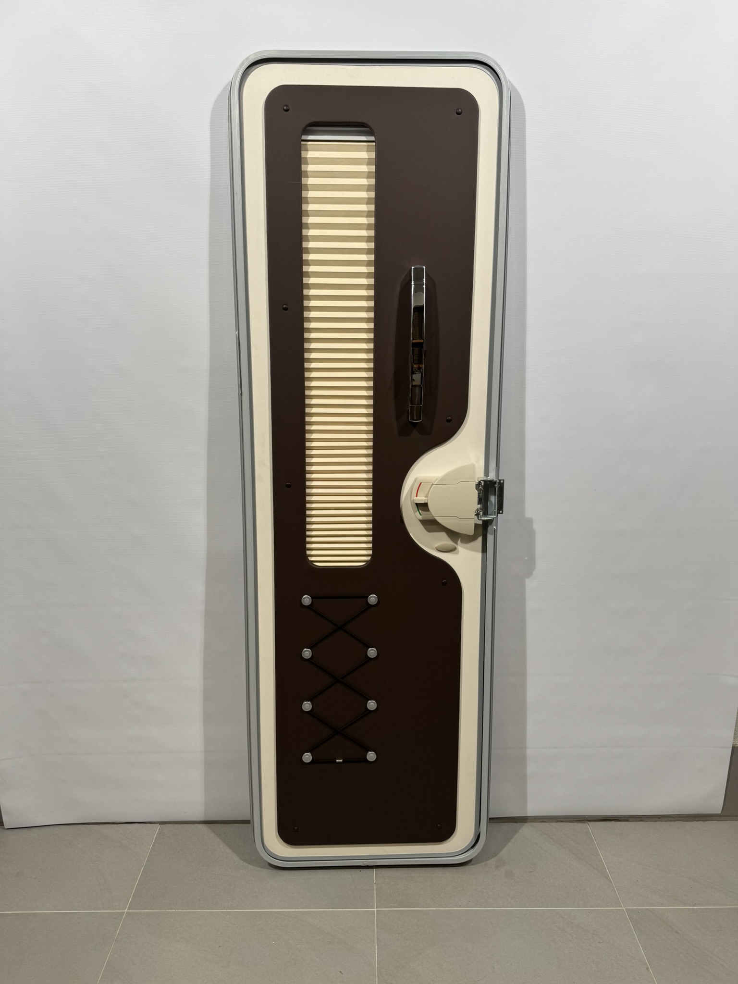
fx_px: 682
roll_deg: +0.3
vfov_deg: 71.6
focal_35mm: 24
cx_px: 369
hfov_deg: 56.8
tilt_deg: -14.2
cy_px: 492
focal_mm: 6.76
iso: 64
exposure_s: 1/165
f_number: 1.78
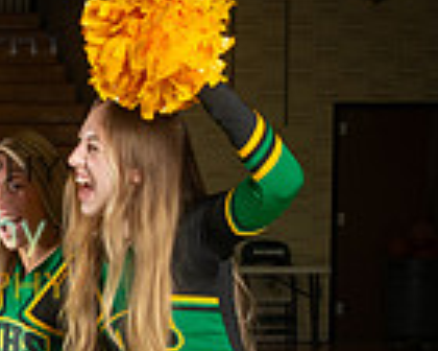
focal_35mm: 185
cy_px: 303
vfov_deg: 8.3
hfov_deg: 9.9
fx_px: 2398
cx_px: -351
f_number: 11
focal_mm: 34
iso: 500
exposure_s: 1/125
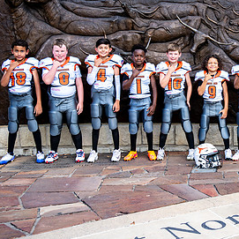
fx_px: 375
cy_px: 100
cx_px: 230
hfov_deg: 32.9
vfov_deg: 35.3
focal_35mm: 48
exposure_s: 1/500
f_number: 3.2
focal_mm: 24
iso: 250
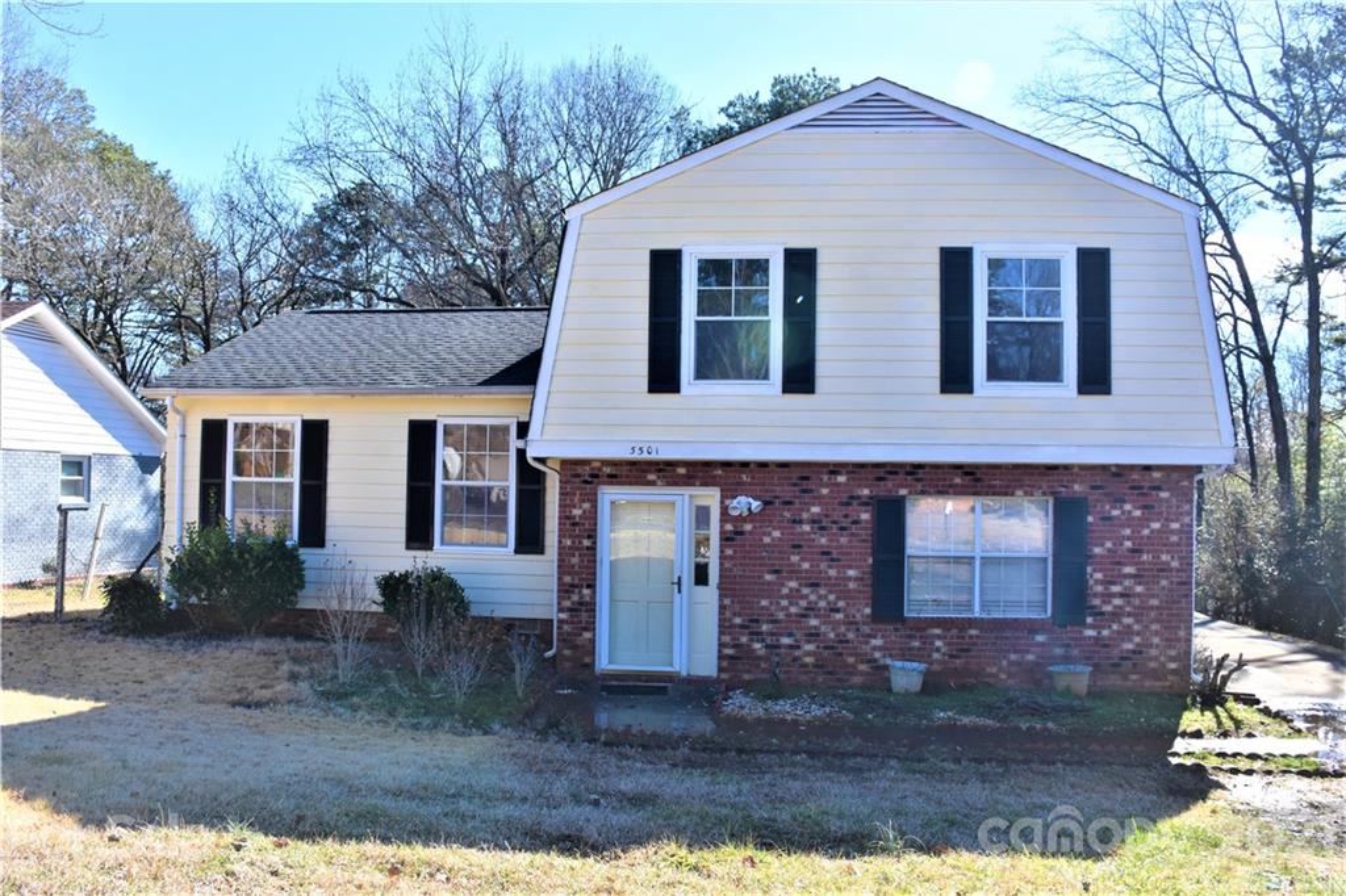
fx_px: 1009
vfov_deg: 47.9
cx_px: 673
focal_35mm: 27
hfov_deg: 67.4
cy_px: 448
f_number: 8
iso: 450
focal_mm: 18
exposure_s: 1/500
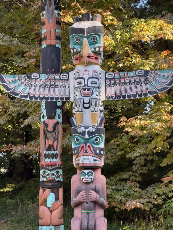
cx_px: 86
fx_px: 666
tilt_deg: +5.4
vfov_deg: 19.6
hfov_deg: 14.8
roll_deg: -0.1
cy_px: 115
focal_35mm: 100
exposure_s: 1/121
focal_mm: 16.89
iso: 50
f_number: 2.8
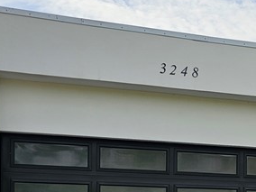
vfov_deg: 16.9
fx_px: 614
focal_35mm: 83
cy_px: 234
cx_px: 379
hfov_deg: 20.4
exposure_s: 1/720
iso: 10
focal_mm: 6.3
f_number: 1.7
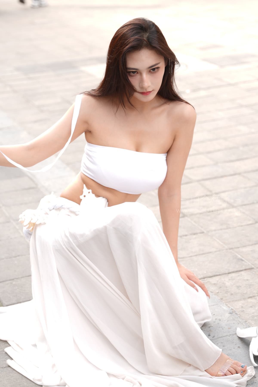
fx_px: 632
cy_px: 194
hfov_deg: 23.1
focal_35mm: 59
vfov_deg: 34.0
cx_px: 129
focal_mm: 58.8
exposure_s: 1/125
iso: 50
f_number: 3.2
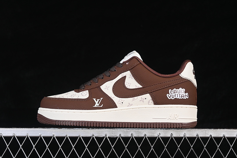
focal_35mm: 75
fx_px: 494
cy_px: 79
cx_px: 118
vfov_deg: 18.2
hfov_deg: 27.0
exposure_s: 1/80
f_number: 7.1
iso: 160
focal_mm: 50
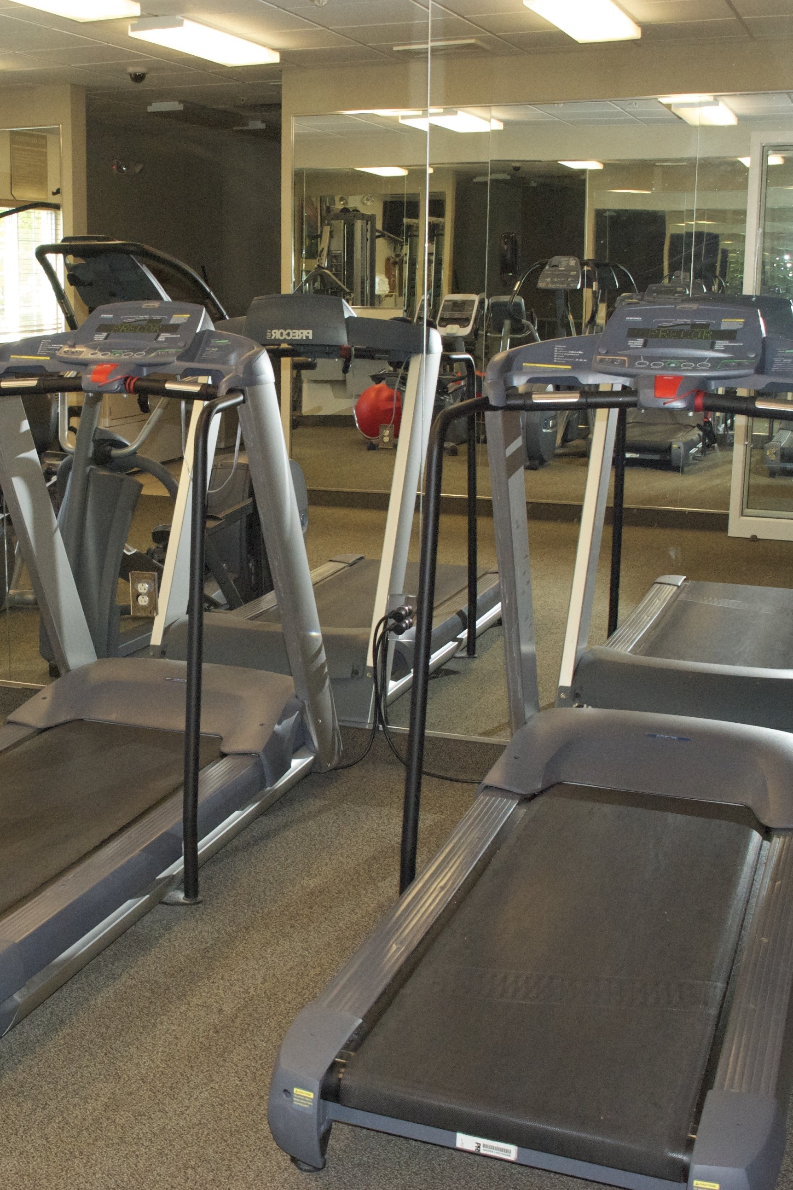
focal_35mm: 45
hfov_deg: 29.3
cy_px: 596
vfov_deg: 43.6
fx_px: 1487
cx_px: 171
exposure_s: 1/60
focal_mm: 20
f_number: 5.6
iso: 1600
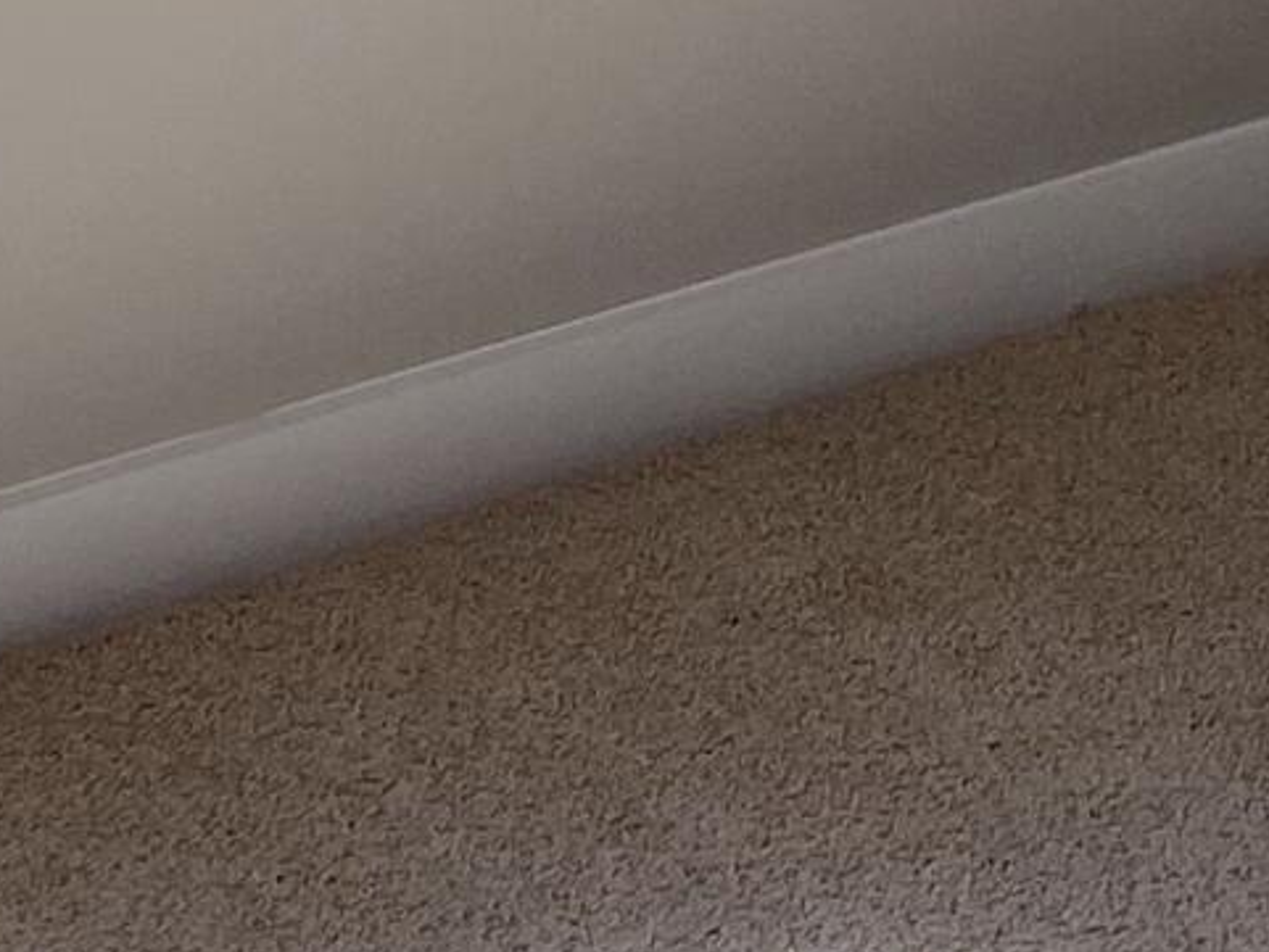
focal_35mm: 162
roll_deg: +0.6
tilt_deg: -9.1
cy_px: -1068
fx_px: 5940
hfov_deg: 12.1
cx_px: 1258
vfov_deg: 8.6
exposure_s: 1/341
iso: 32
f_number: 1.8
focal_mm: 4.25
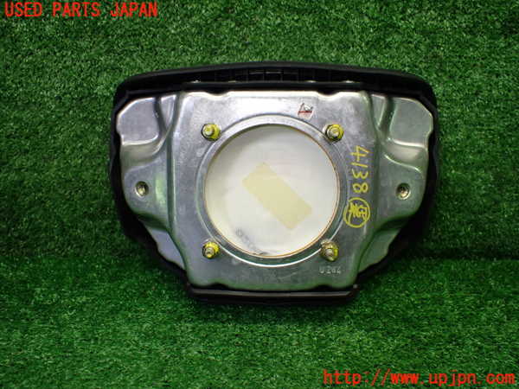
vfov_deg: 46.8
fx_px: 450
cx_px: 260
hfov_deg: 60.0
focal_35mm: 30
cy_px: 194
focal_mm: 5.4
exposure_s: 1/125
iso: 250
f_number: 2.3
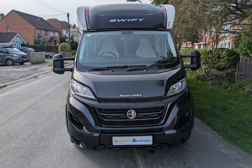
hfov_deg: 71.5
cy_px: 78
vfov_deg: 51.2
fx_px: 175
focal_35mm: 25
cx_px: 126
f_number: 1.68
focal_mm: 6.9
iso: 18
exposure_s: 1/696
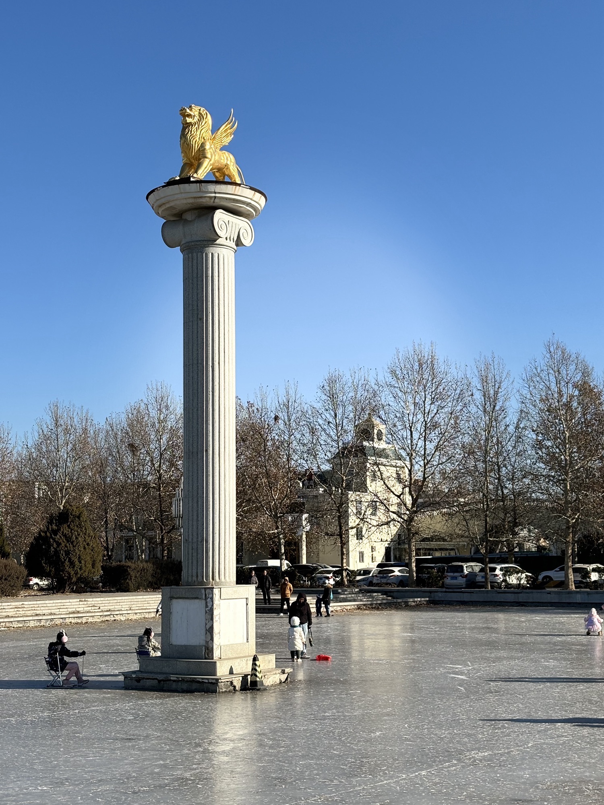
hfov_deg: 28.0
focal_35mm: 52
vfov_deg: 36.8
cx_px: 302
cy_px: 402
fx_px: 1210
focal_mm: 5.96
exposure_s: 1/2933
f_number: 1.6
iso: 32
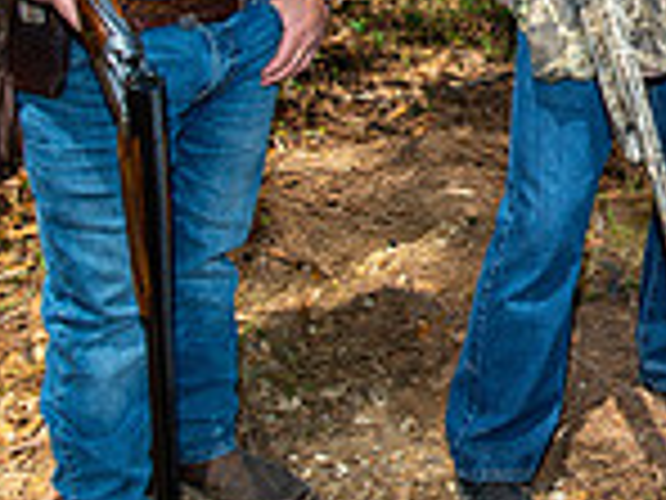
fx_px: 1597
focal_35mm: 83
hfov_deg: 21.7
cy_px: 23
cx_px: 810
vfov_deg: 17.4
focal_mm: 22
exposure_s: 1/250
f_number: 5
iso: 100
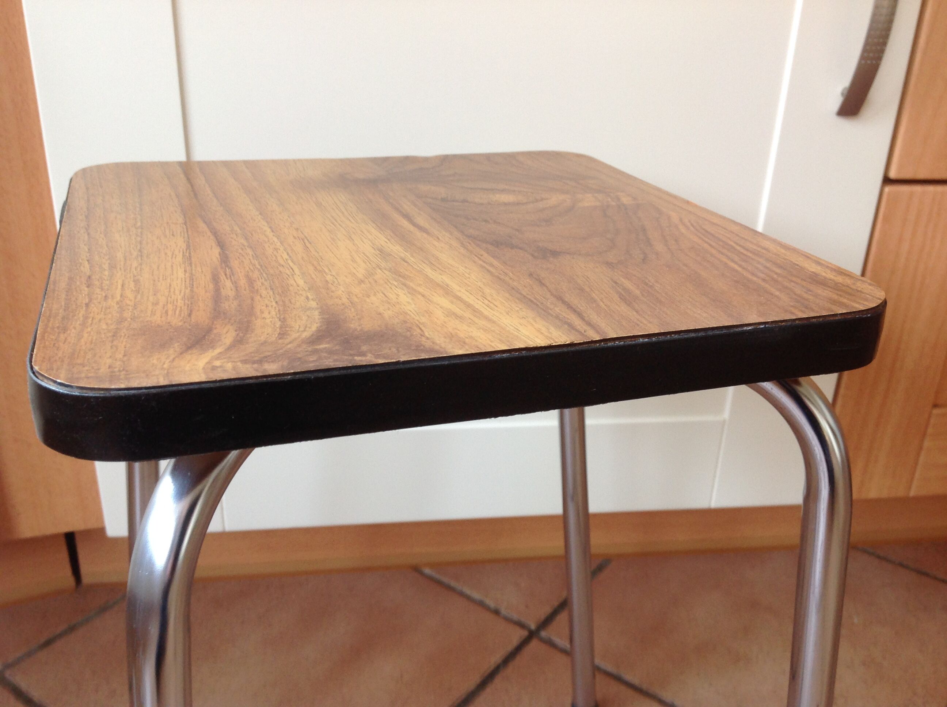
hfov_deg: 52.7
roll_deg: -2.0
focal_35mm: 35
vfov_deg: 40.6
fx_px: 956
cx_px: 474
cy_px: 354
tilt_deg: -24.2
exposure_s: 1/15
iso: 80
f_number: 2.4
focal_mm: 4.28
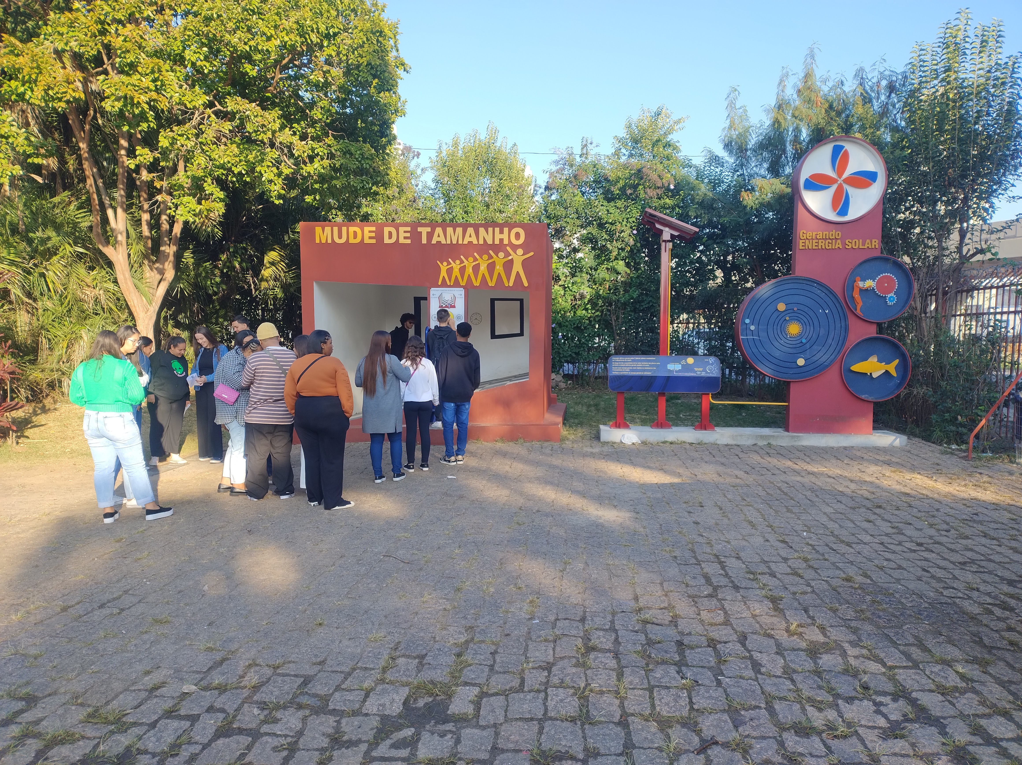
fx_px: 737
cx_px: 511
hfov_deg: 69.4
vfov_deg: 54.8
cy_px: 382
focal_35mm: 25
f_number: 1.7
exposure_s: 1/177
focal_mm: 4.71
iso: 100
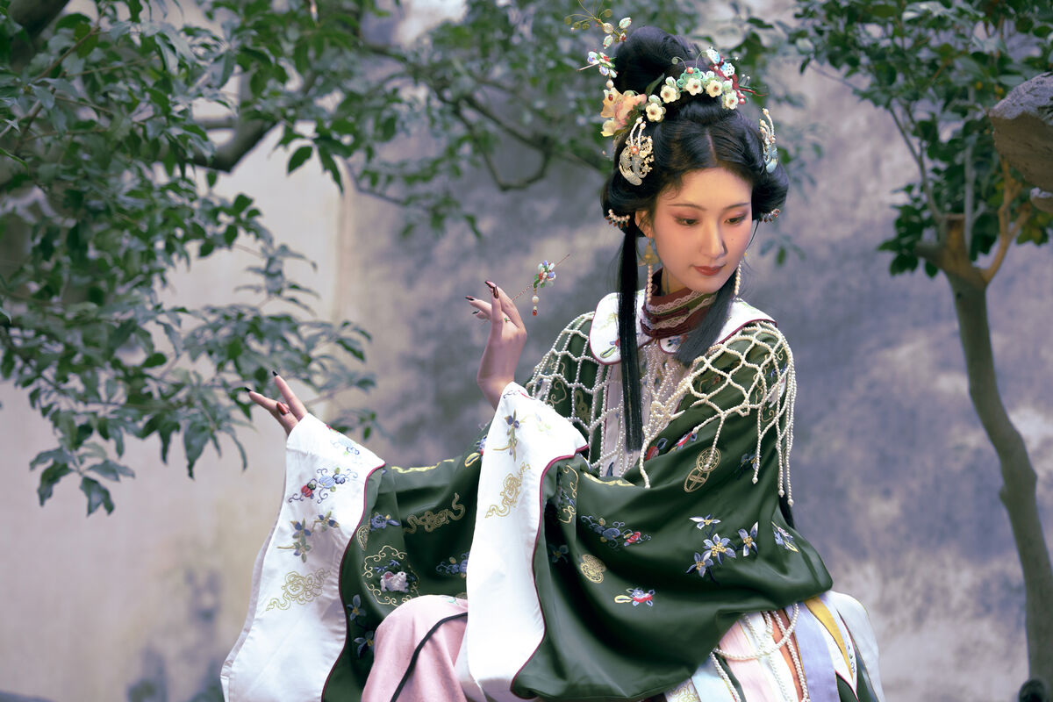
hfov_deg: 36.2
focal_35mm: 55
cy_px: 351
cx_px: 526
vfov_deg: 24.6
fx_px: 1609
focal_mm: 55
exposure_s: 1/200
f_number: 2.8
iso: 500
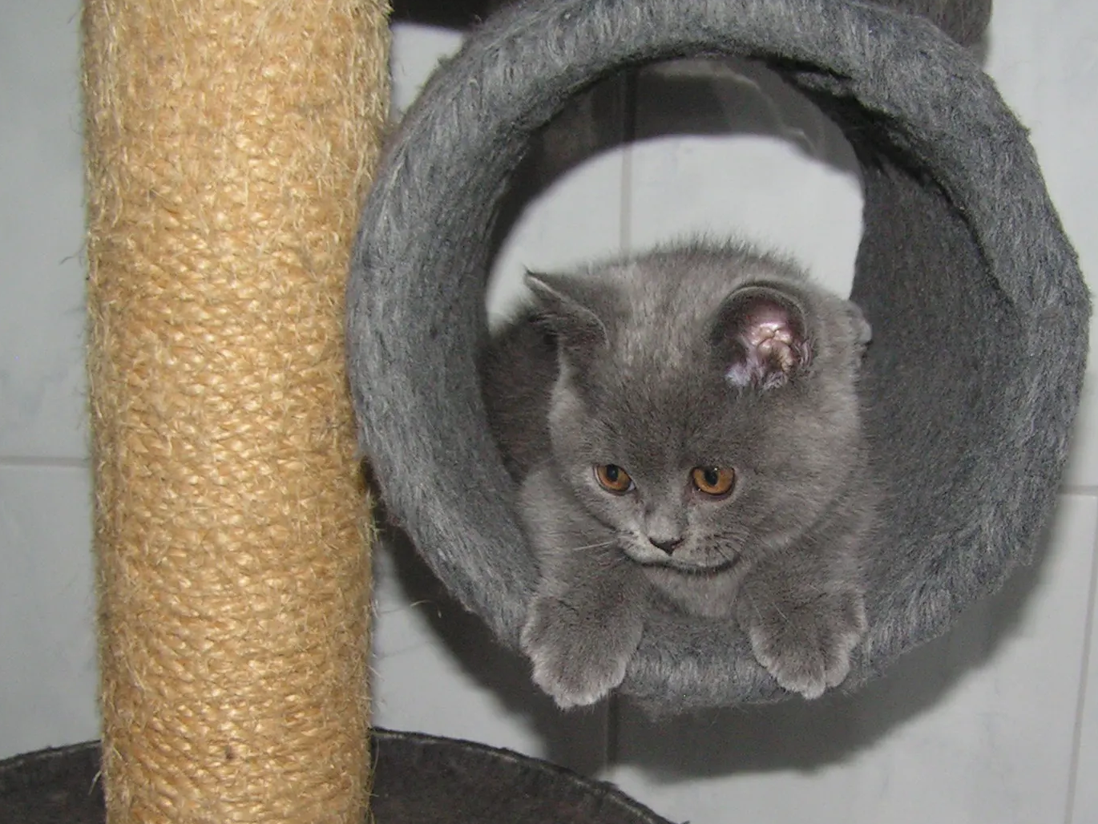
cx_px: 765
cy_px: 576
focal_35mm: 63
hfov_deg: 30.4
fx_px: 1999
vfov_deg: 23.1
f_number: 3.5
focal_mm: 6.3
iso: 100
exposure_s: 1/320
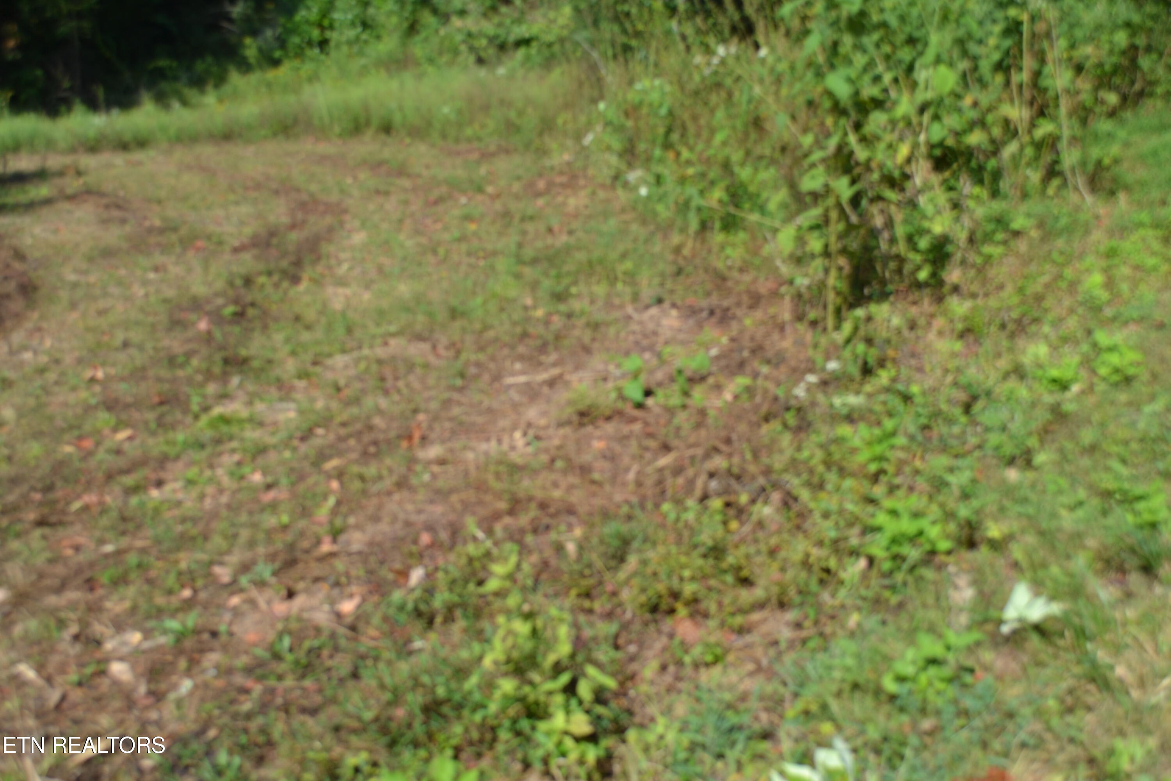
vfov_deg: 31.9
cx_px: 586
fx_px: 1366
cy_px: 390
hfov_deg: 46.4
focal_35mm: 42
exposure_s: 1/320
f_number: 5.6
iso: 100
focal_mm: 28
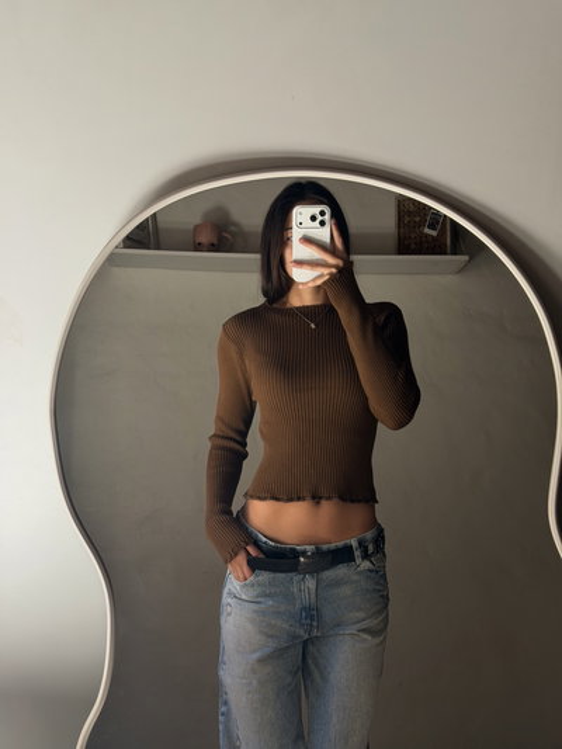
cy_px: 374
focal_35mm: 48
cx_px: 281
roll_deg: -1.2
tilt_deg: -21.6
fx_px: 1039
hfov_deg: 30.3
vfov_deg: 39.6
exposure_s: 1/121
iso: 50
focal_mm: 6.76
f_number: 1.78
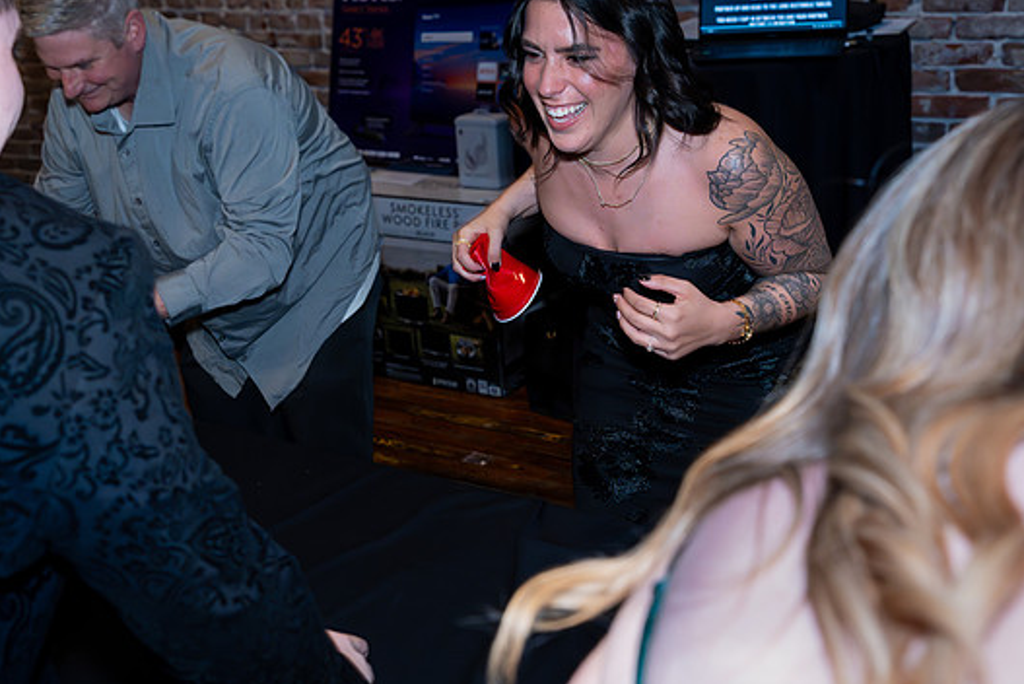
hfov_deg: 44.5
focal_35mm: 44
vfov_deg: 30.5
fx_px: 1252
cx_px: 484
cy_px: 372
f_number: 5
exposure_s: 1/250
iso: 6400
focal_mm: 40
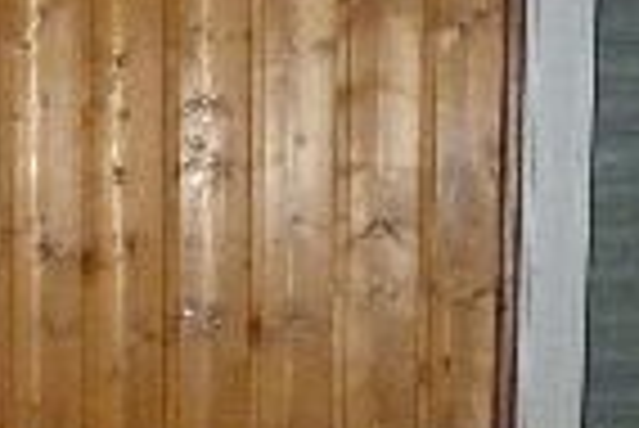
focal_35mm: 167
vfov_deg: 7.7
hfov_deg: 12.0
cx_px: -122
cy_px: 1000
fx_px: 2967
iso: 640
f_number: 4
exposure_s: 1/125
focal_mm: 6.8
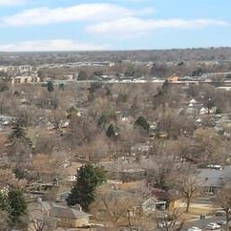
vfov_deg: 11.9
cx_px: -402
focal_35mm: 140
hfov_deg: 10.1
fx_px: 1057
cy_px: 359
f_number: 2.8
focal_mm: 4.5
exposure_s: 1/125
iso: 110
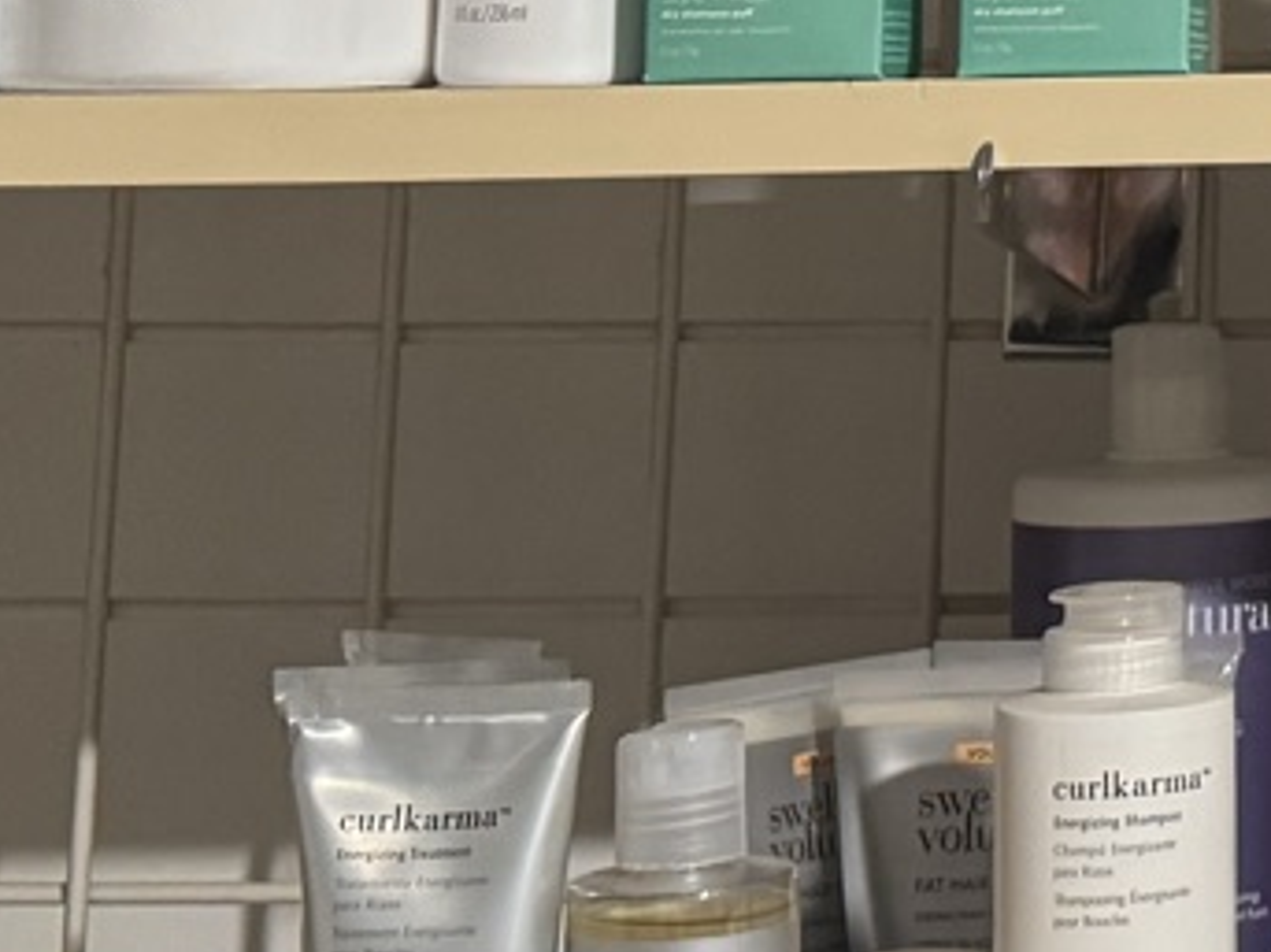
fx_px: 4111
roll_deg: -0.2
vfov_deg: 12.5
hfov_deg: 16.4
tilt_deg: +8.4
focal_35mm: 112
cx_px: 1738
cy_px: -519
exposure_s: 1/60
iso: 800
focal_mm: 6.76
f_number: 1.78
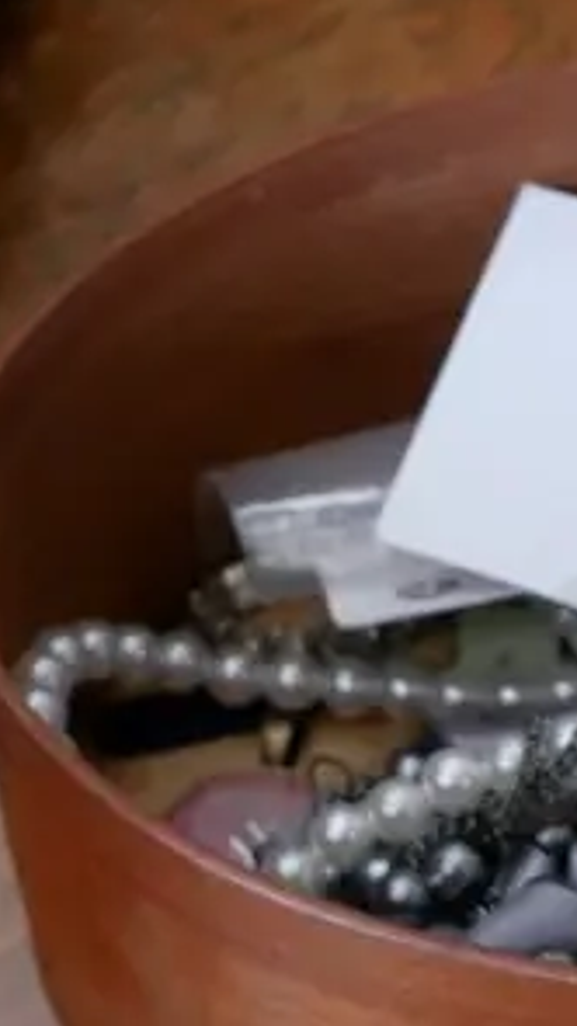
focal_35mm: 174
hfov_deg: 6.9
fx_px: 4731
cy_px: 414
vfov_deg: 12.4
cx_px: 938
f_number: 4.3
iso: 800
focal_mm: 23
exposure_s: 1/60
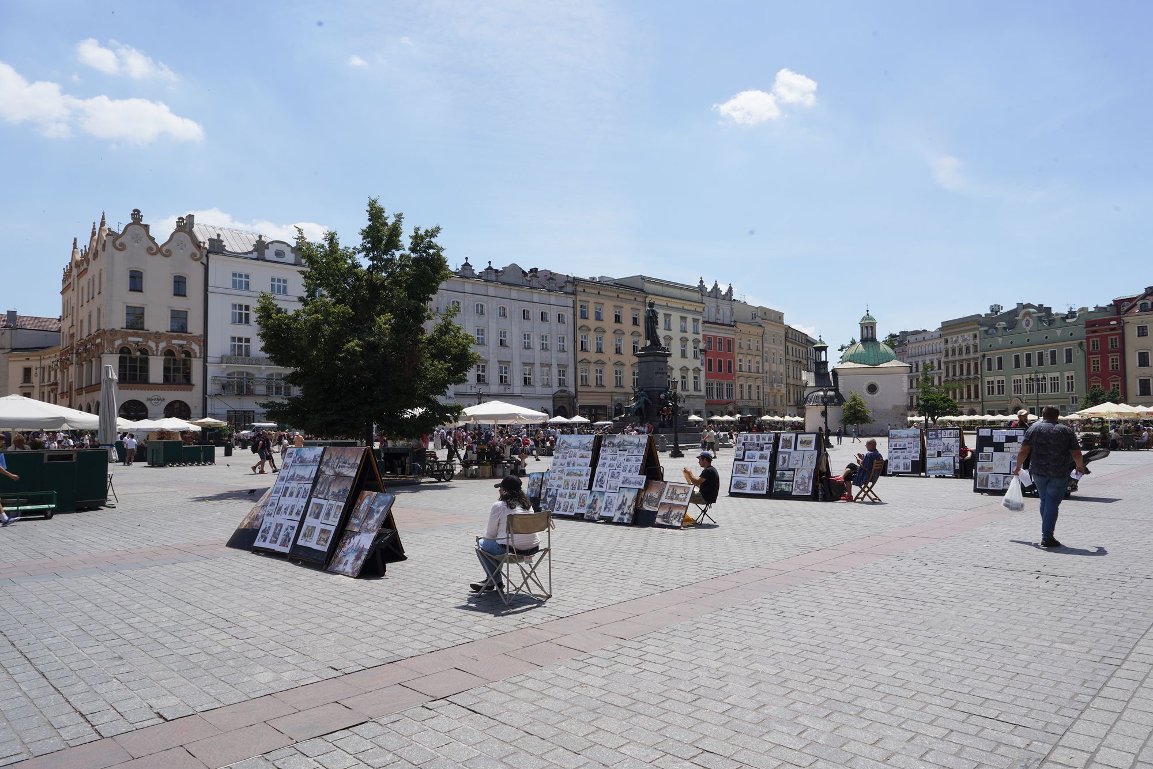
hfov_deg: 73.7
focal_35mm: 24
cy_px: 384
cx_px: 576
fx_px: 769
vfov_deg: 53.1
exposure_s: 1/100
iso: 100
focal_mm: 24
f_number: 18
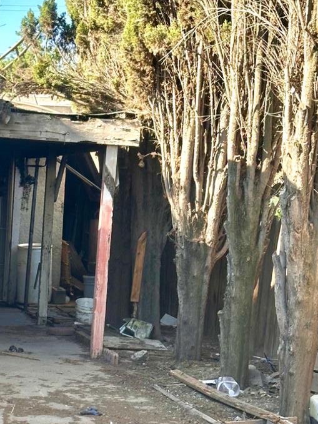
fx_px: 1299
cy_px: 314
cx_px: -8
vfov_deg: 18.4
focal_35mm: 106
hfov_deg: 13.7
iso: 64
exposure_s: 1/631
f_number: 1.78
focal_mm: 6.86
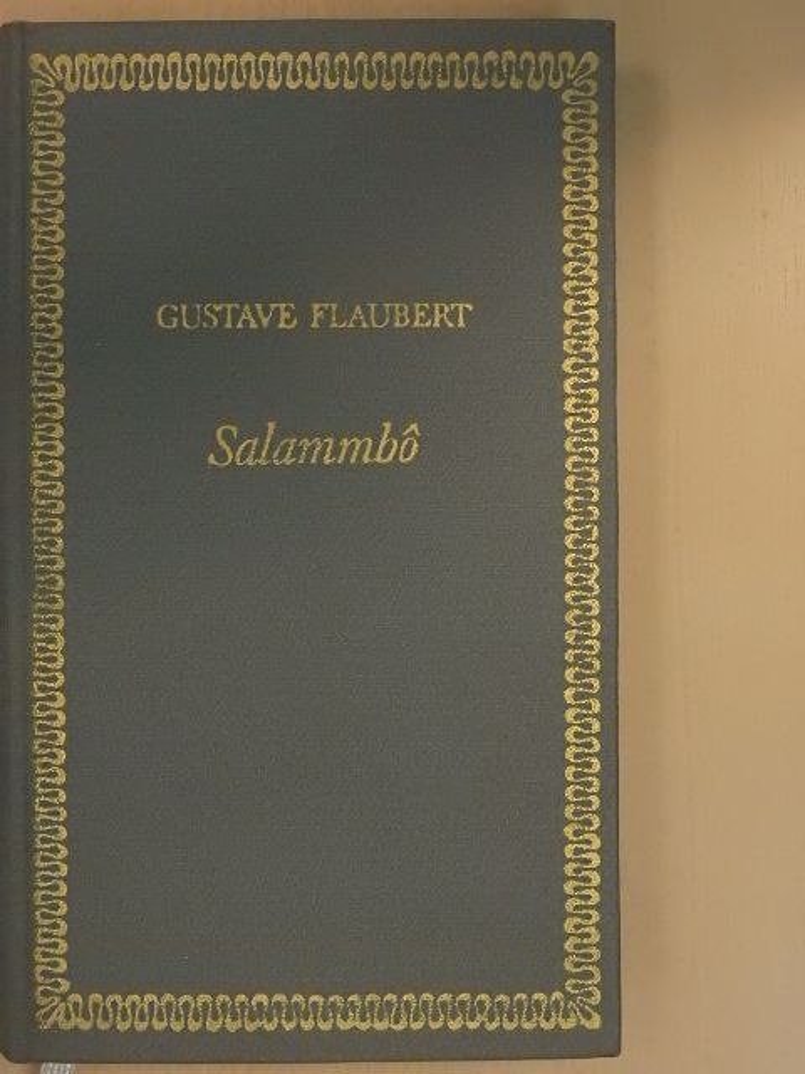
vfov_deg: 29.8
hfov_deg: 22.6
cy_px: 537
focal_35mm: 65
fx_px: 2015
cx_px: 402
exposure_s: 1/200
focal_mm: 11.6
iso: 1600
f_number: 4.2
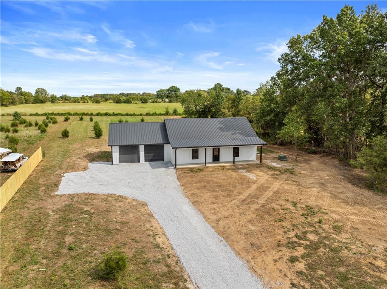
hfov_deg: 71.6
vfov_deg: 56.7
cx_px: 194
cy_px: 144
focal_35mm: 24
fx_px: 268
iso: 100
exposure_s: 1/1000
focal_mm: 12.29
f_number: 2.8
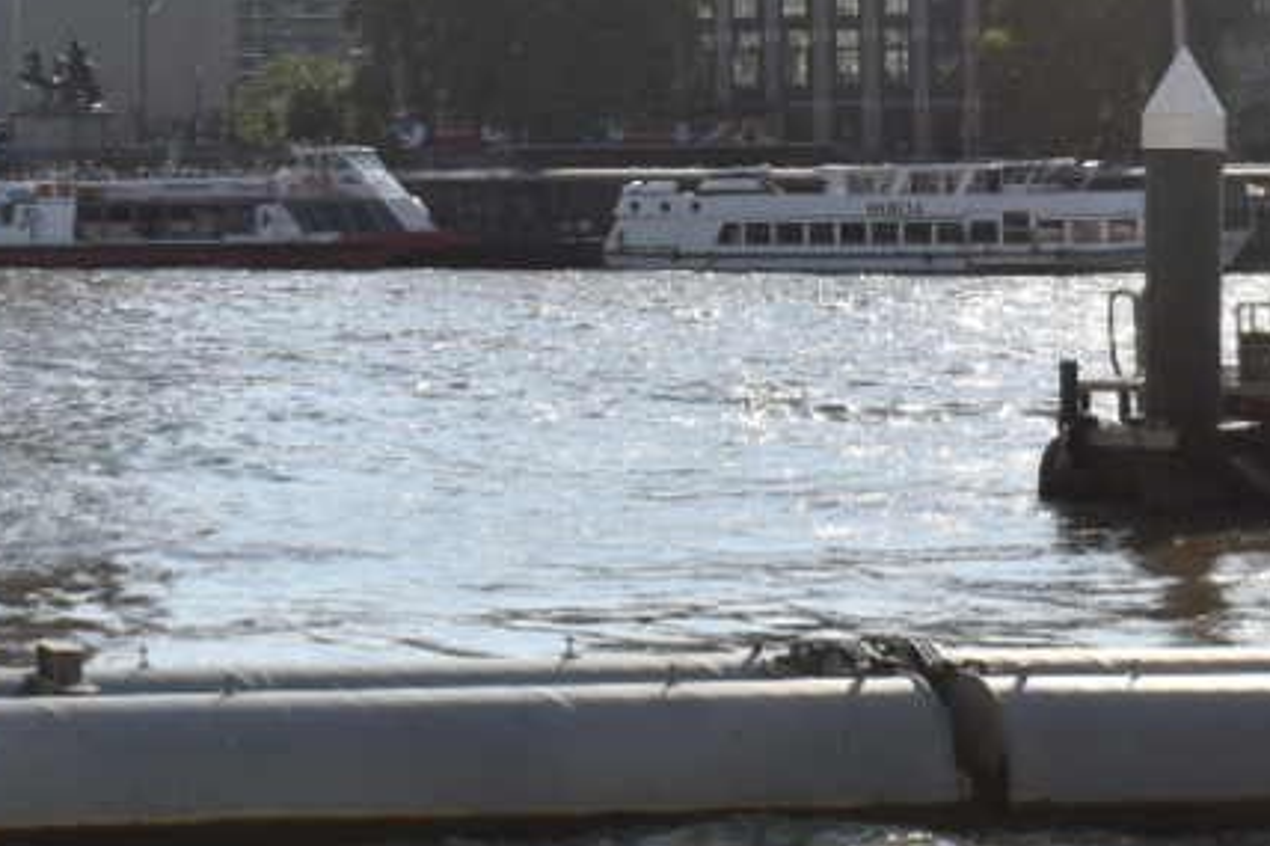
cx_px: -12
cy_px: -184
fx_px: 5607
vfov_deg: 8.5
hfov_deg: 12.8
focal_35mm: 159
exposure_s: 1/640
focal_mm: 28
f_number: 13
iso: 200
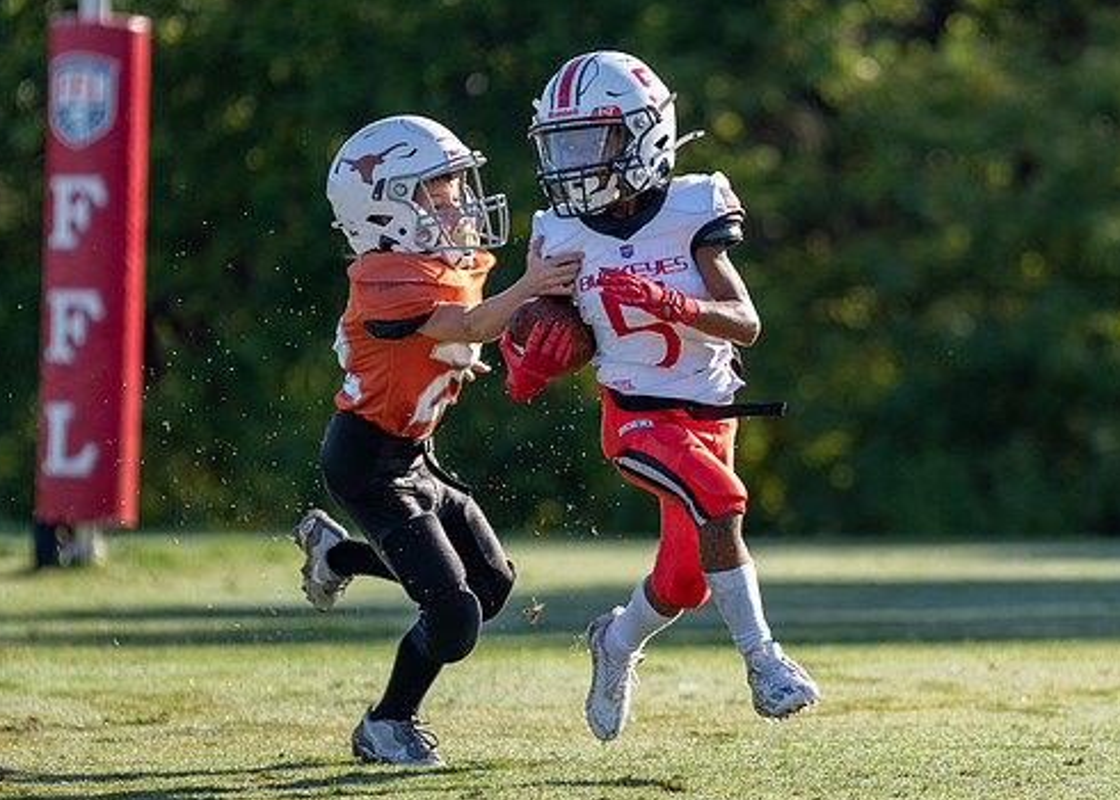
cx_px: 786
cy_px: 408
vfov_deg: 3.6
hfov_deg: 5.1
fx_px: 12660
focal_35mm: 398
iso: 100
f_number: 2.8
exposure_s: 1/1250
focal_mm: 200
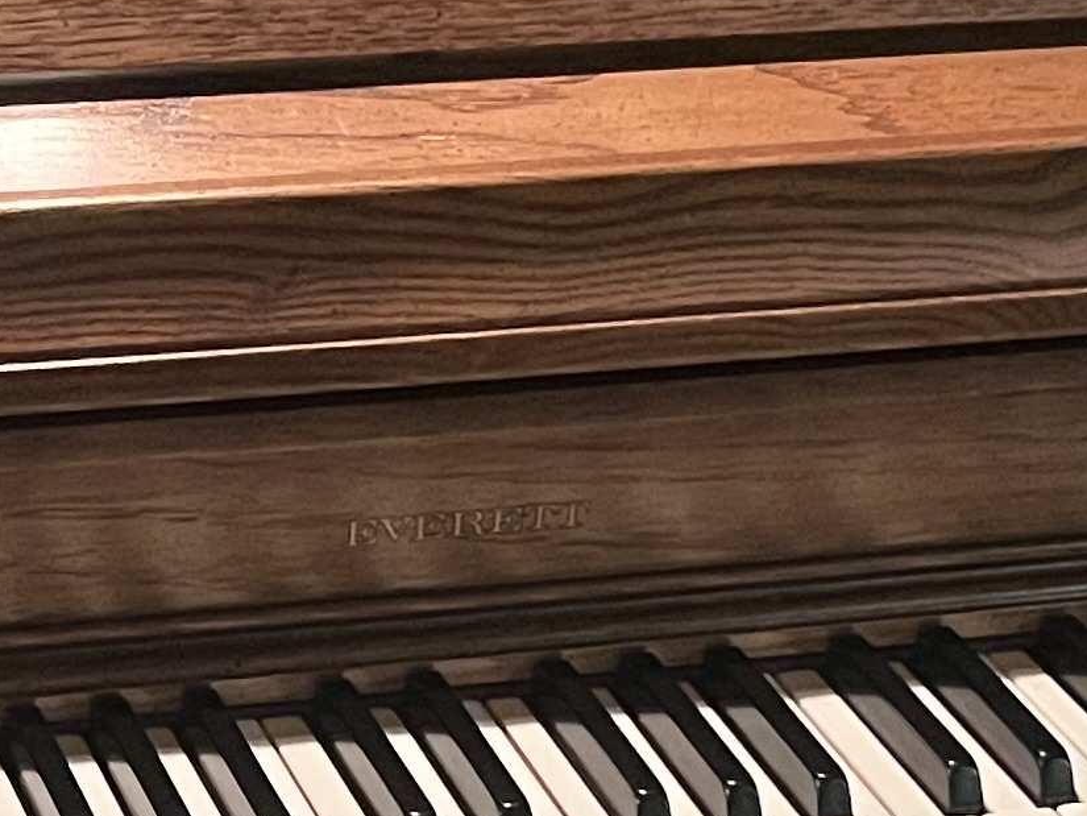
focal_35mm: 127
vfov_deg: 11.5
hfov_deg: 15.4
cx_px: 144
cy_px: 920
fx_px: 3989
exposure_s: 1/30
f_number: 1.6
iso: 500
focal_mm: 5.1
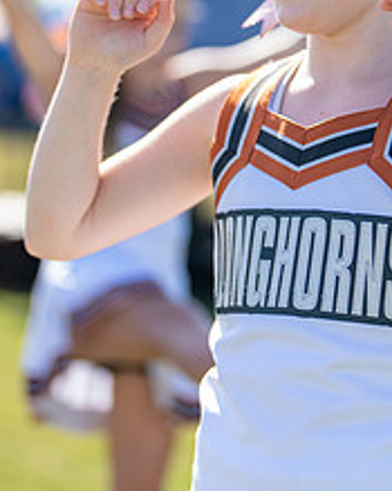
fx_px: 1930
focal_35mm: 133
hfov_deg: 11.6
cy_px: 92
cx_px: 289
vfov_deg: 14.4
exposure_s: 1/2500
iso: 100
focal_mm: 50
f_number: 1.2
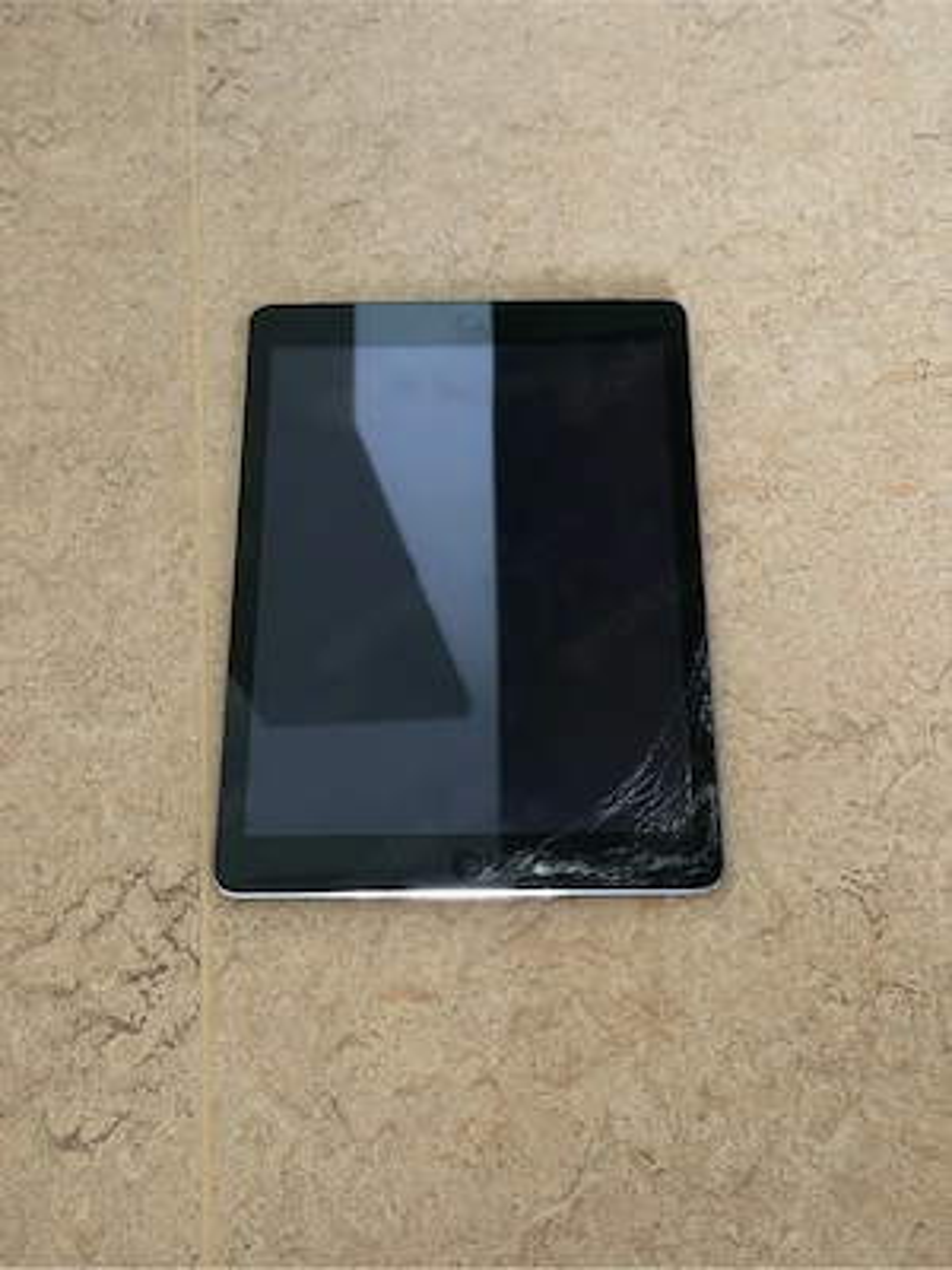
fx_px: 1760
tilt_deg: -63.3
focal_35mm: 48
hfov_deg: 30.3
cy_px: 635
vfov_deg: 39.7
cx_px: 476
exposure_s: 1/15
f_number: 1.78
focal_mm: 6.76
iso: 800
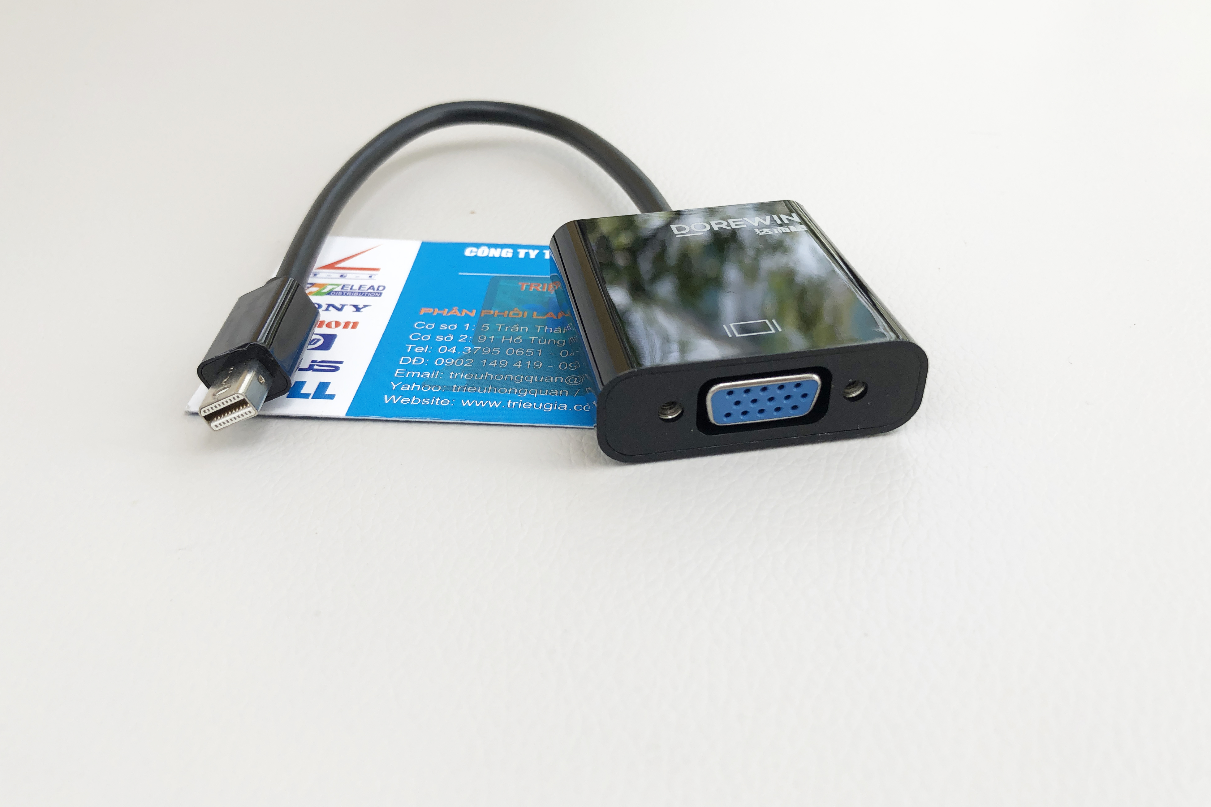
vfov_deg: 43.6
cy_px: 366
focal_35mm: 30
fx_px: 1009
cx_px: 588
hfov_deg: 61.9
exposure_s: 1/361
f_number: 1.8
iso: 20
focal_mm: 3.99
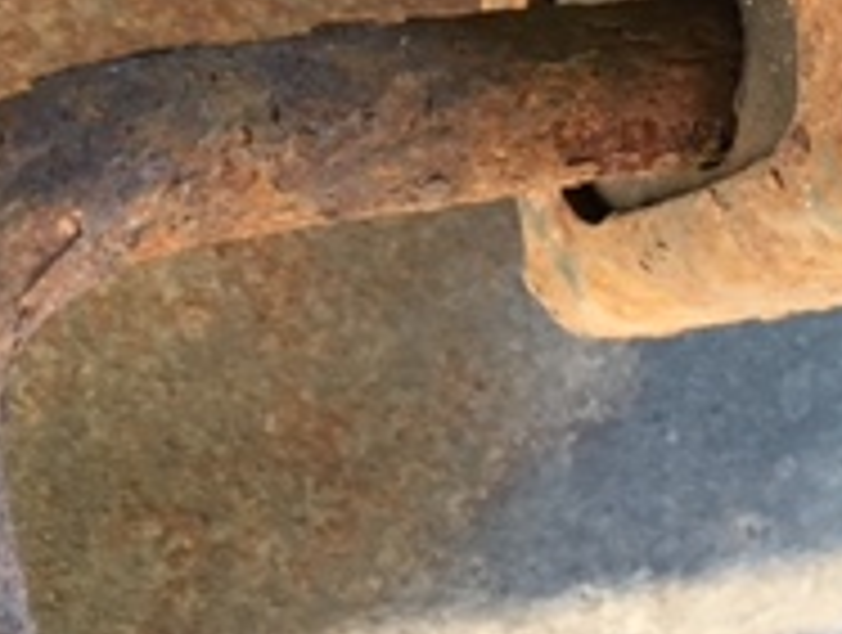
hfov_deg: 19.6
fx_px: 2413
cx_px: 689
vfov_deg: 14.8
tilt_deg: +9.7
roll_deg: +12.4
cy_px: 63
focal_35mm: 99
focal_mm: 4.15
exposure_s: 1/30
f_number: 2.2
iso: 64
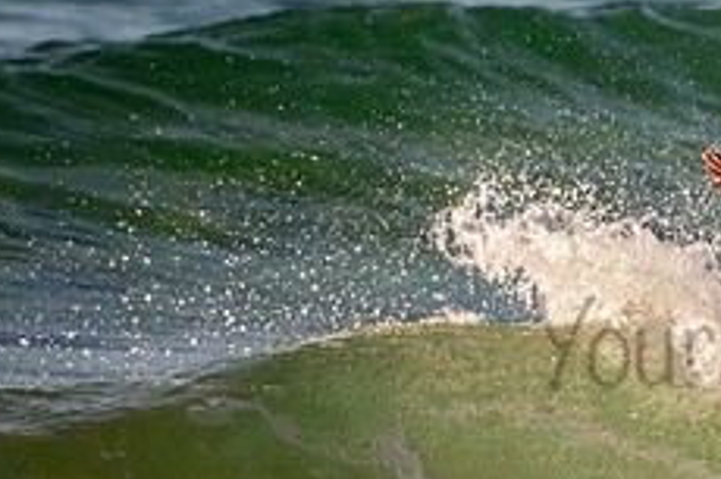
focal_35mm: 1516
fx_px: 30339
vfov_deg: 0.9
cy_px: 315
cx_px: 859
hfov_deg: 1.4
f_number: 5.6
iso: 400
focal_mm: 400
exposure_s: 1/1250
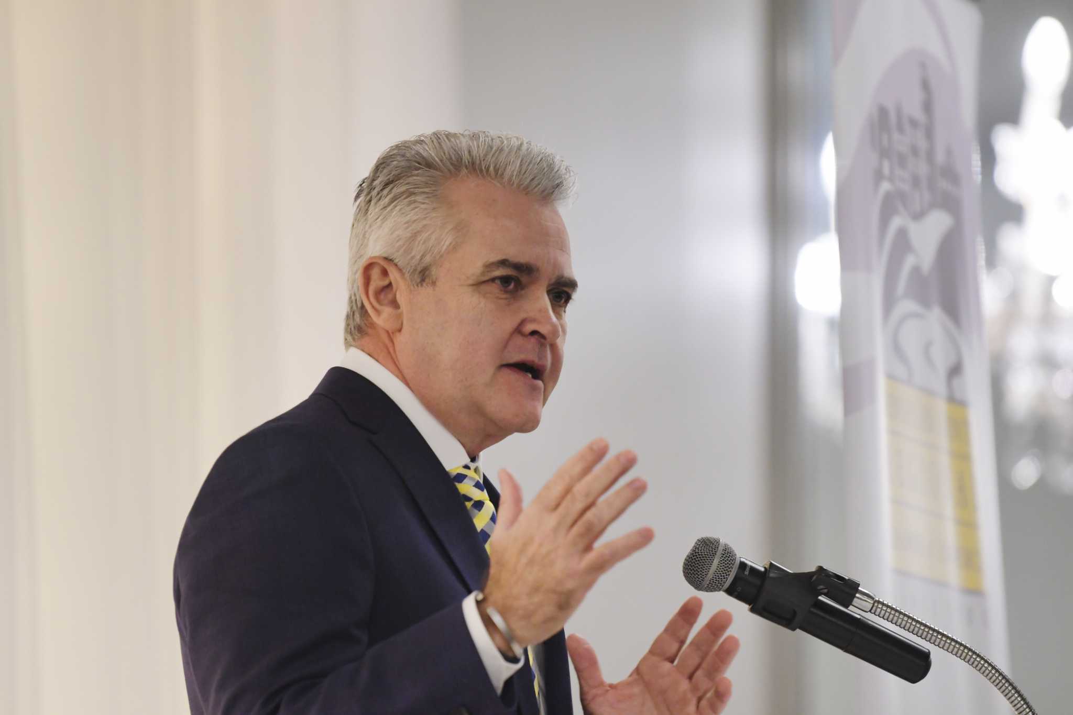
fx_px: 8940
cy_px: 358
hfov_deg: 6.9
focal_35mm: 300
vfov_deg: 4.6
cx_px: 536
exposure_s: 1/160
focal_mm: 200
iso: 1600
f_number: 2.8
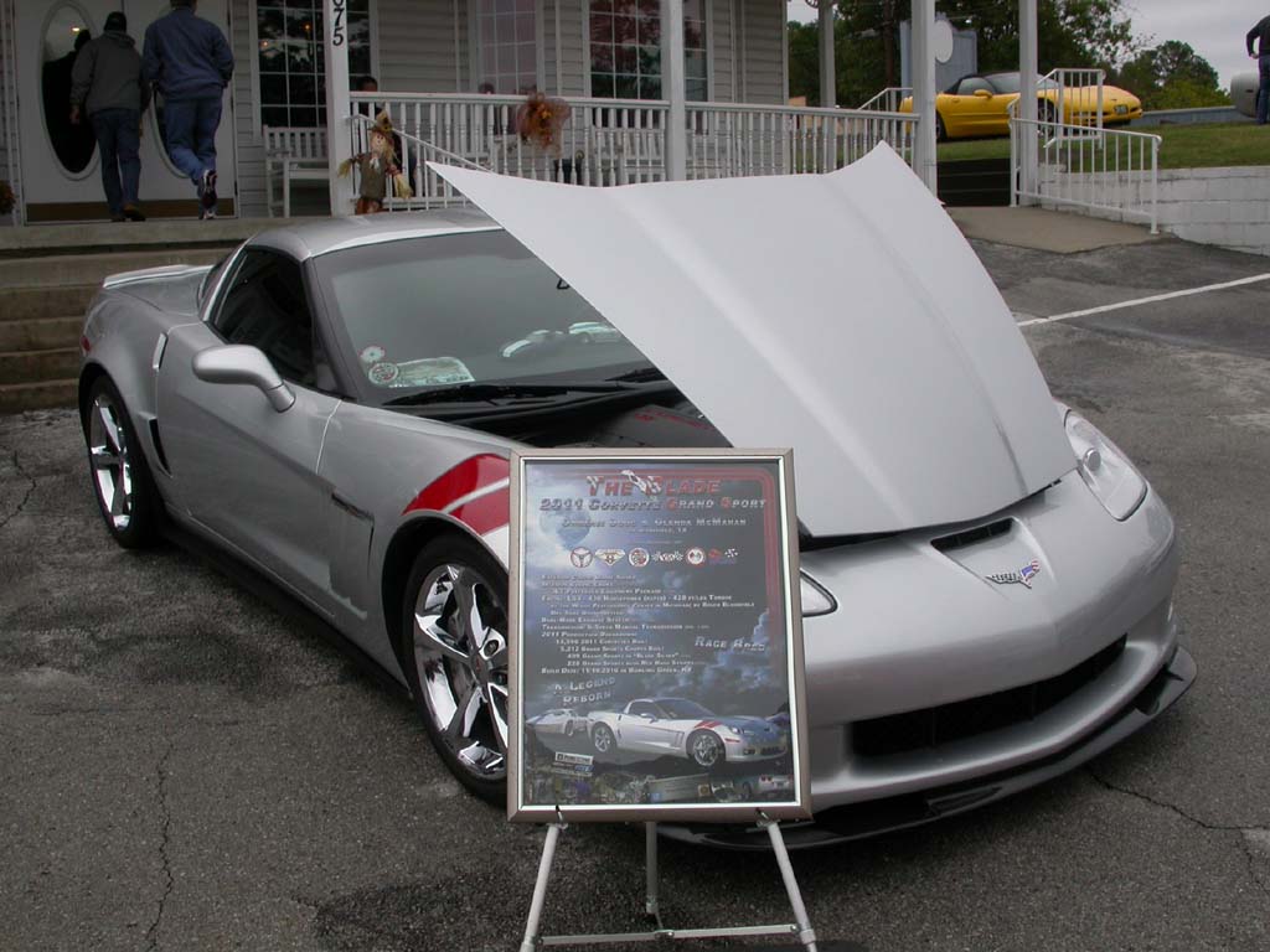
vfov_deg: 37.7
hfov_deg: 49.0
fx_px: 1394
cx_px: 635
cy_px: 476
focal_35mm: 38
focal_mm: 7.85
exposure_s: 1/273
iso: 100
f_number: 6.7
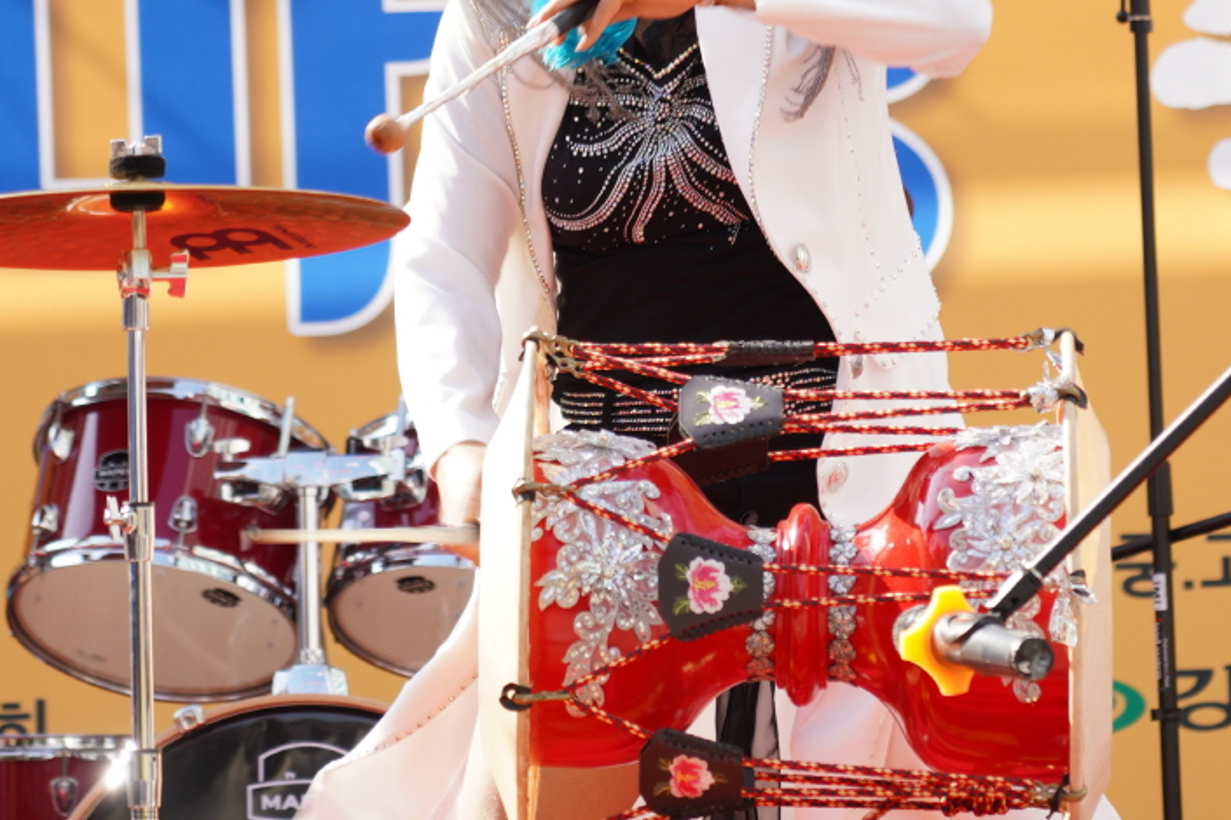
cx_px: 744
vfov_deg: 5.1
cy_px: 122
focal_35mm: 268
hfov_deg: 7.7
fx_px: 9163
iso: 100
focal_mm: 105
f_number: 4
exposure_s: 1/250
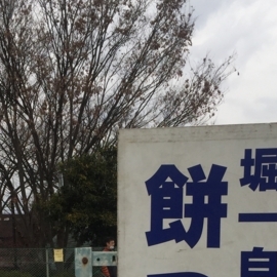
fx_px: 688
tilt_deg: -6.8
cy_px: 337
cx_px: 96
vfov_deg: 21.1
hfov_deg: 22.7
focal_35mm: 76
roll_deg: +1.3
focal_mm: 4.15
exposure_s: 1/706
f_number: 2.2
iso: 32
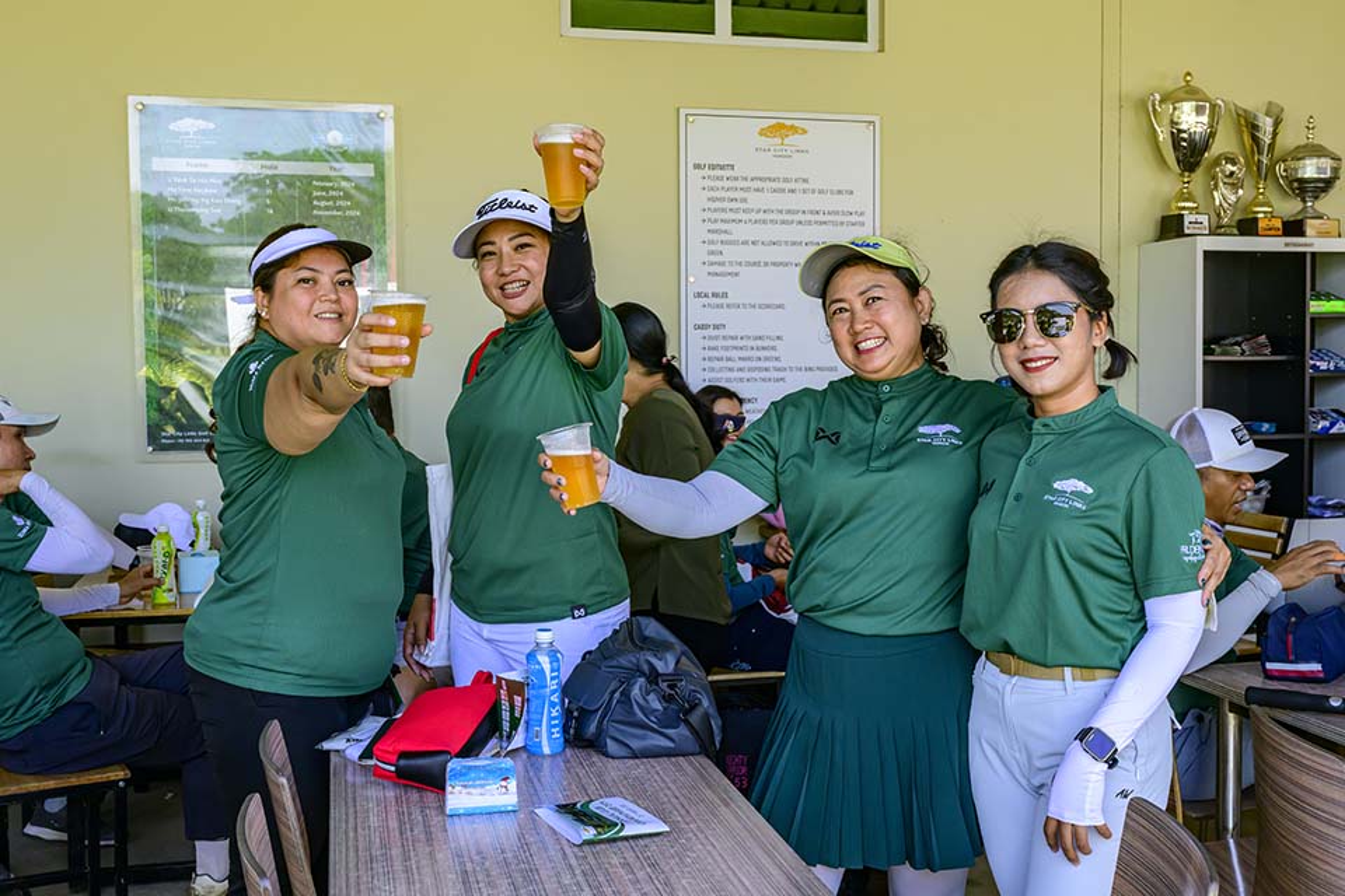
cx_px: 672
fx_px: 1289
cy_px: 448
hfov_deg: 55.1
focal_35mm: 34
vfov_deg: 38.4
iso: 800
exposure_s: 1/250
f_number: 8
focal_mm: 34.5
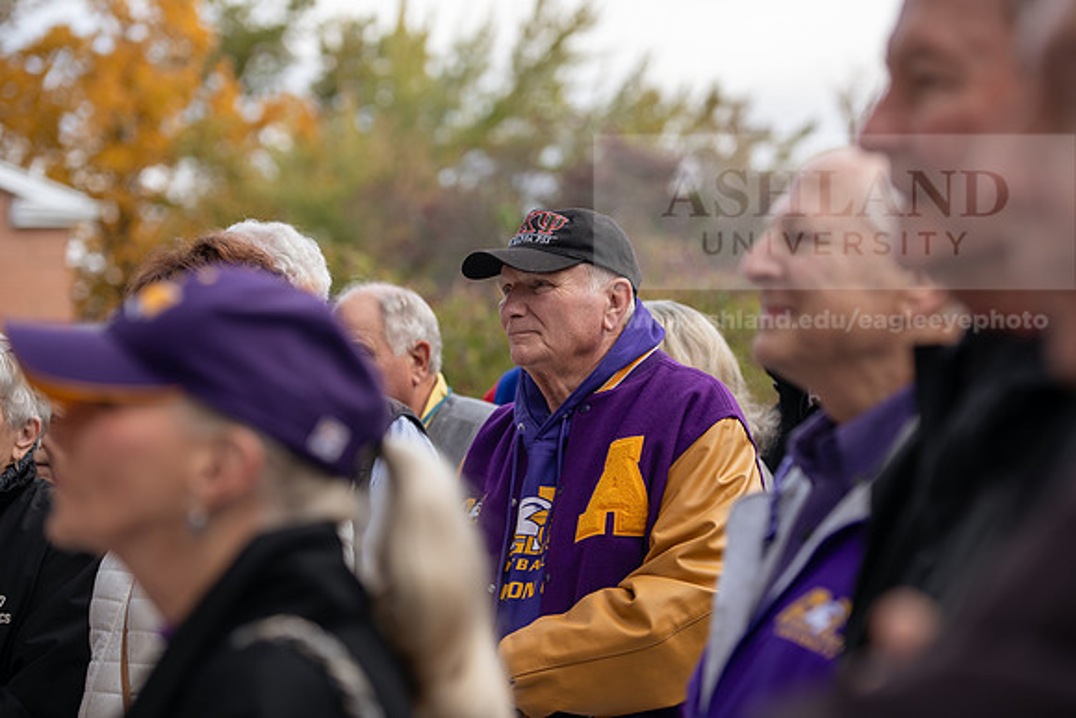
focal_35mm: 95
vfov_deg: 14.4
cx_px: 538
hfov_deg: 21.5
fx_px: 2840
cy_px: 359
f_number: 3.5
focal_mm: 95
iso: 160
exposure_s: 1/320
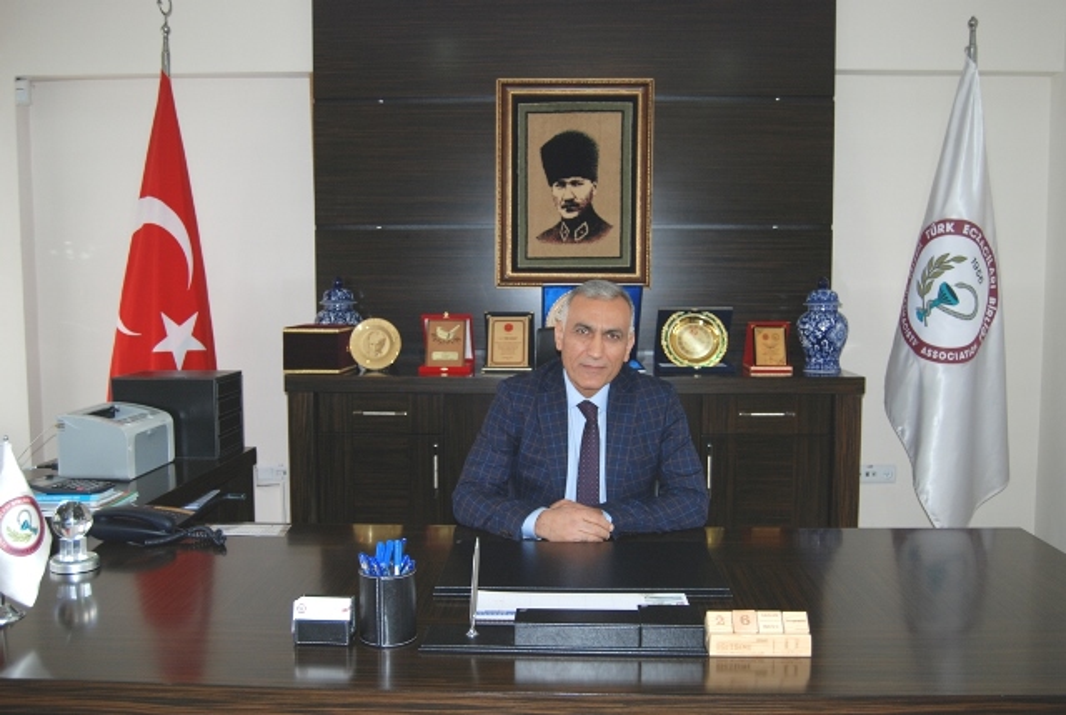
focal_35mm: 34
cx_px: 533
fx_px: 1023
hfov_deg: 55.0
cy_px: 358
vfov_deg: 38.5
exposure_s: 1/60
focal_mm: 23
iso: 400
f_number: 4
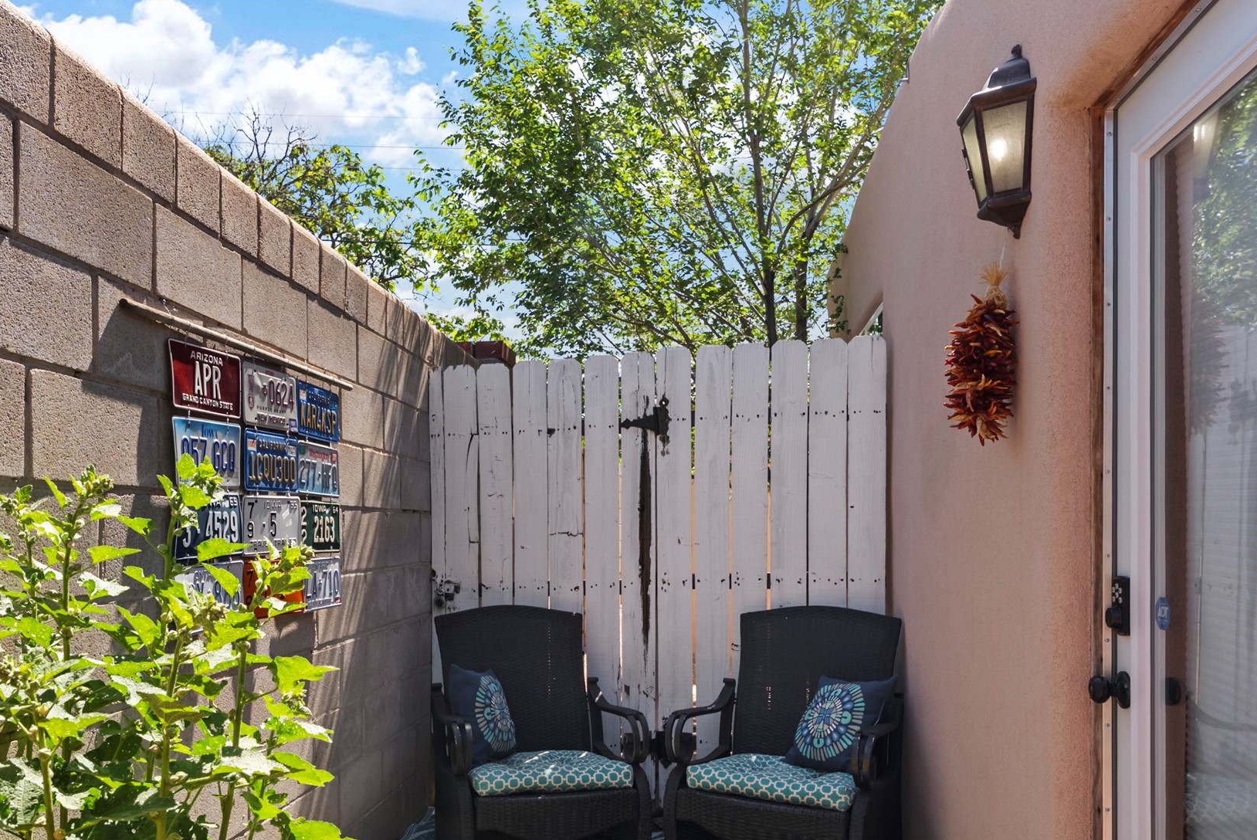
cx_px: 513
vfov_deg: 45.9
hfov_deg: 64.9
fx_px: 978
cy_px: 543
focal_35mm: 28
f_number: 9
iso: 320
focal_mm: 21
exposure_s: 1/60
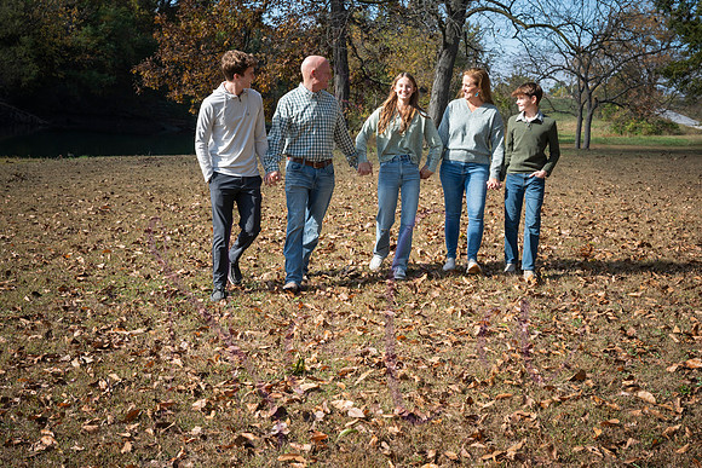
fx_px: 1109
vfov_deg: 23.8
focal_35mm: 57
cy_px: 236
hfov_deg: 35.1
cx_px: 352
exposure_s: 1/640
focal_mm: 55
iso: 400
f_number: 8
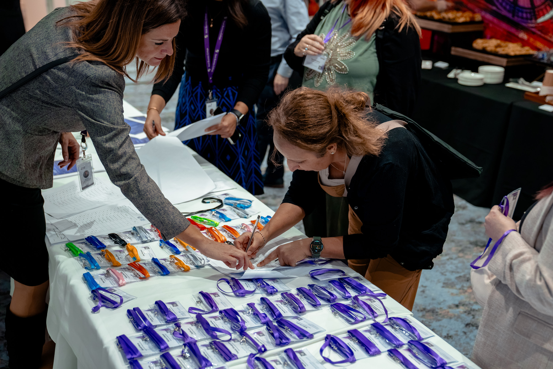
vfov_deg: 31.2
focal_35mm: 43
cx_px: 276
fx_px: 660
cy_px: 184
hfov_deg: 45.4
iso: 2000
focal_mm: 43
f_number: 2.8
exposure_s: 1/250
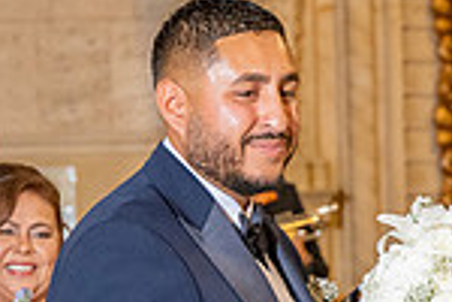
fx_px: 3390
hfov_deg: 7.6
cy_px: 476
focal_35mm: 270
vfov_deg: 5.0
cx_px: 235
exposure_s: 1/200
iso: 2000
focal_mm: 70
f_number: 4.5
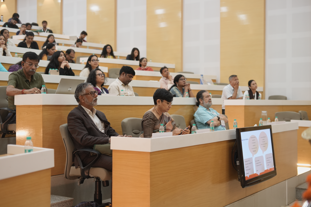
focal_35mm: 50
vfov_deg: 27.0
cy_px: 104
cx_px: 156
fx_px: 432
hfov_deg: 39.6
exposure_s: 1/160
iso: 1250
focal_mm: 50
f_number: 2.5
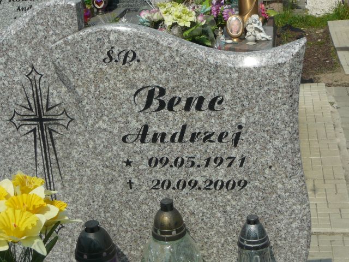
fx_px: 655
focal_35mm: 65
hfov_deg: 29.8
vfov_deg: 22.6
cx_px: 174
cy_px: 131
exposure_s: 1/500
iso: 80
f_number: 6.3
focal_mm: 9.7
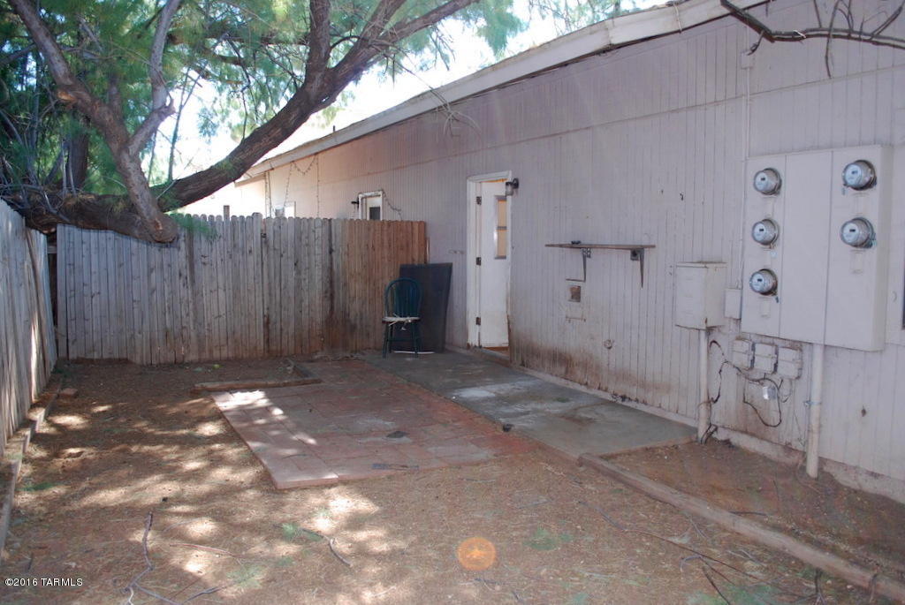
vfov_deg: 48.0
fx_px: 679
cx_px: 452
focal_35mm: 27
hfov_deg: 67.3
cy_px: 302
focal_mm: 18
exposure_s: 1/60
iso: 250
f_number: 3.5
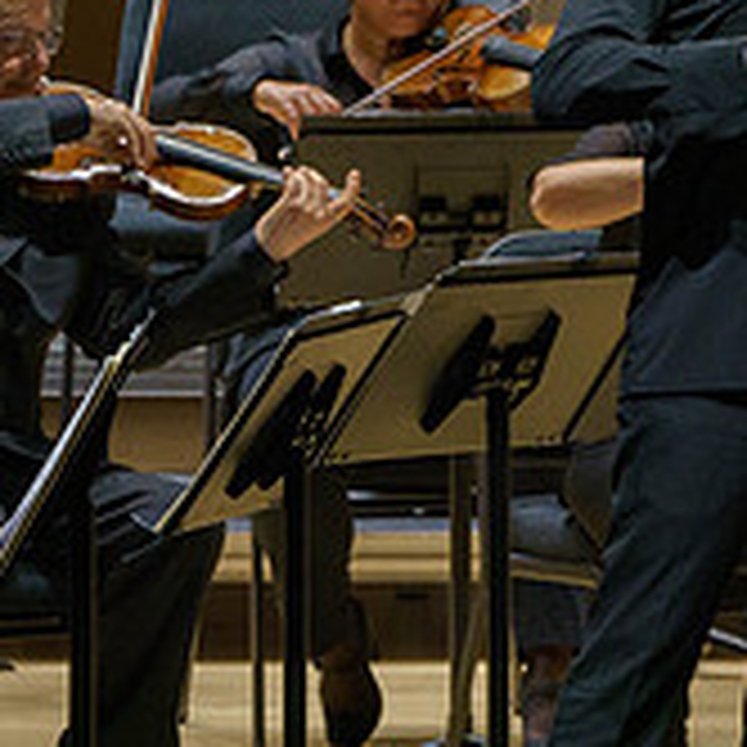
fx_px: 22559
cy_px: 335
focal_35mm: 924
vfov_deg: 1.9
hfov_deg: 1.9
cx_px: 1233
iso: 3200
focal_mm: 312
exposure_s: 1/250
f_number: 6.3
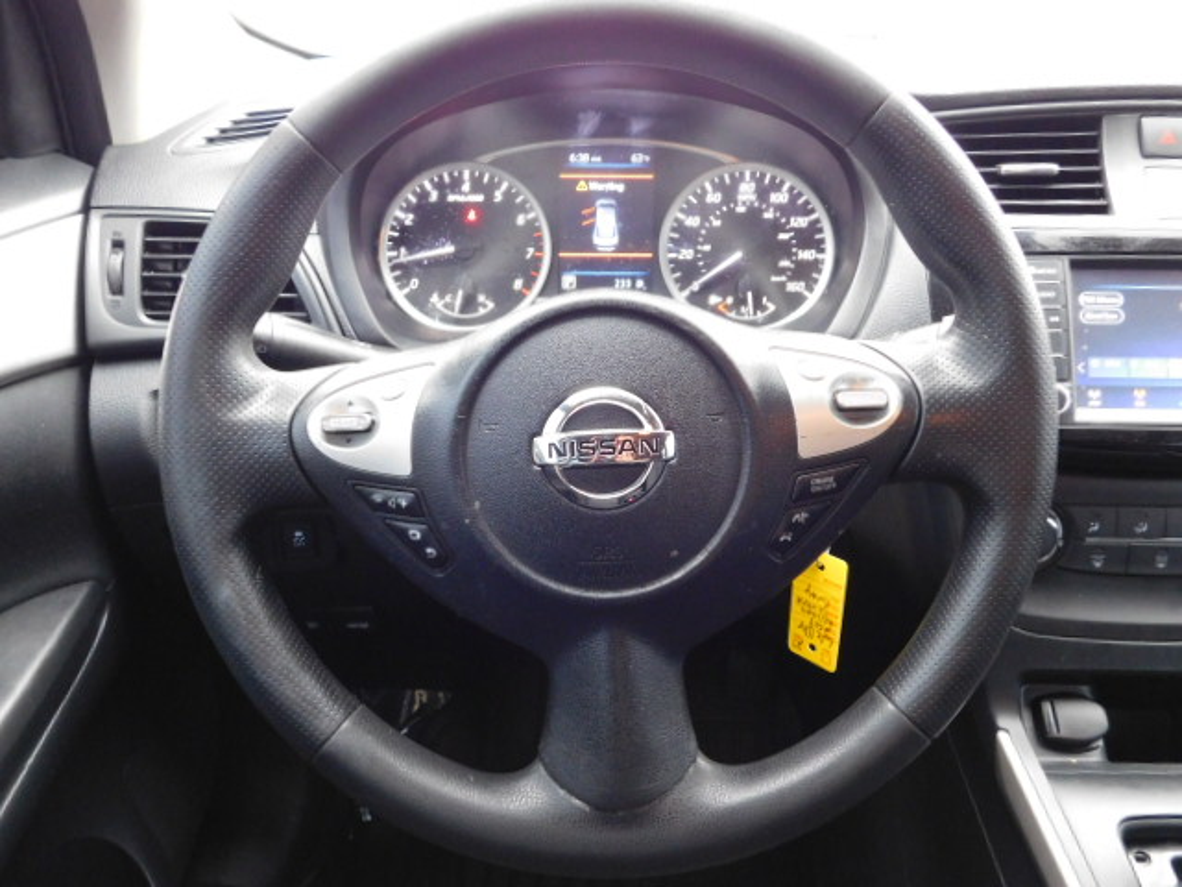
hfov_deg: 60.0
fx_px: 1024
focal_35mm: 30
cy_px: 444
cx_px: 591
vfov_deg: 46.8
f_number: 3.2
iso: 400
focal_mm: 5.3
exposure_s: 1/13
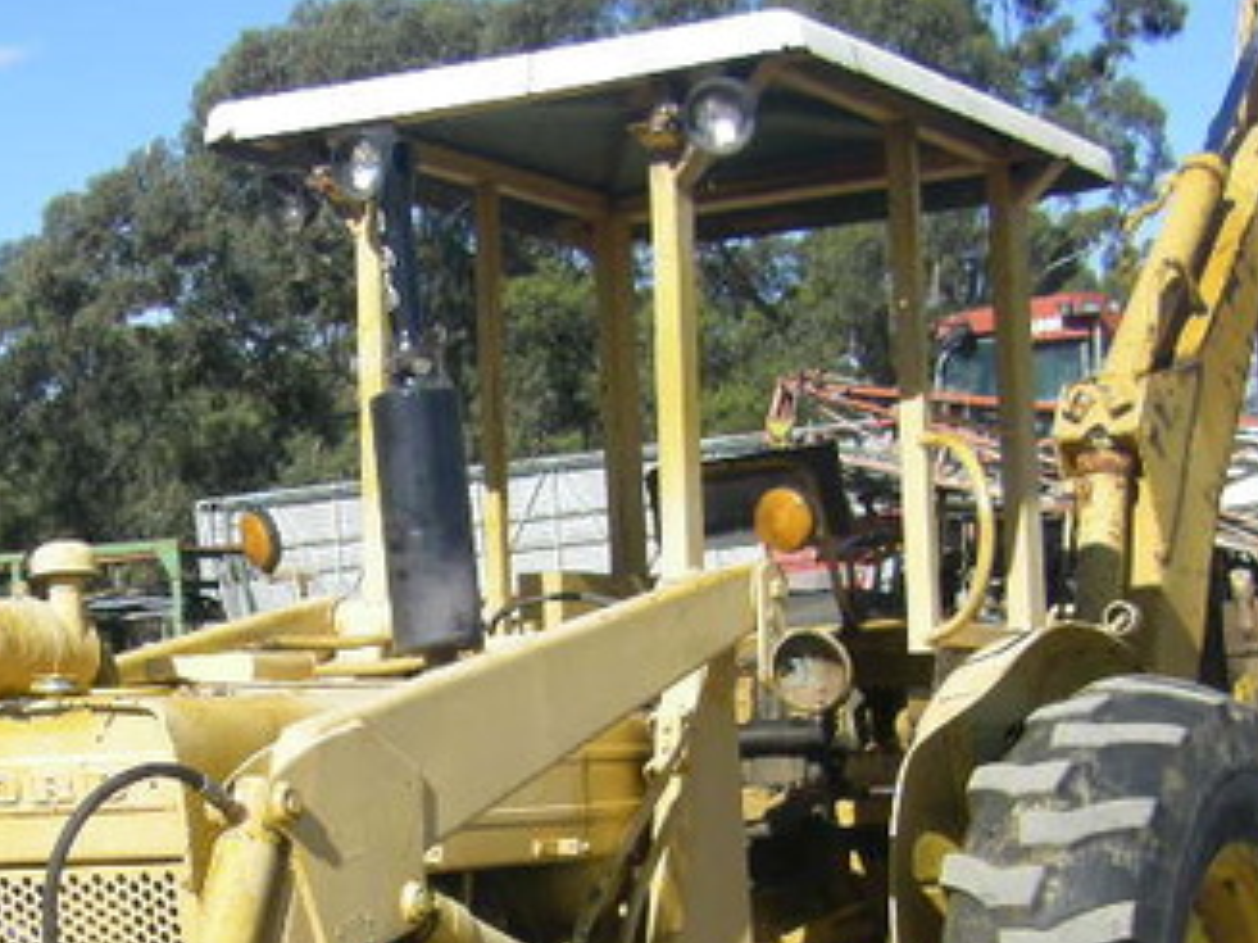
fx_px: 3379
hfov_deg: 20.9
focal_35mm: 93
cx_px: 331
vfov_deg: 15.6
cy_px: 920
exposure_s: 1/160
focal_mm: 6.3
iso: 64
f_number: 7
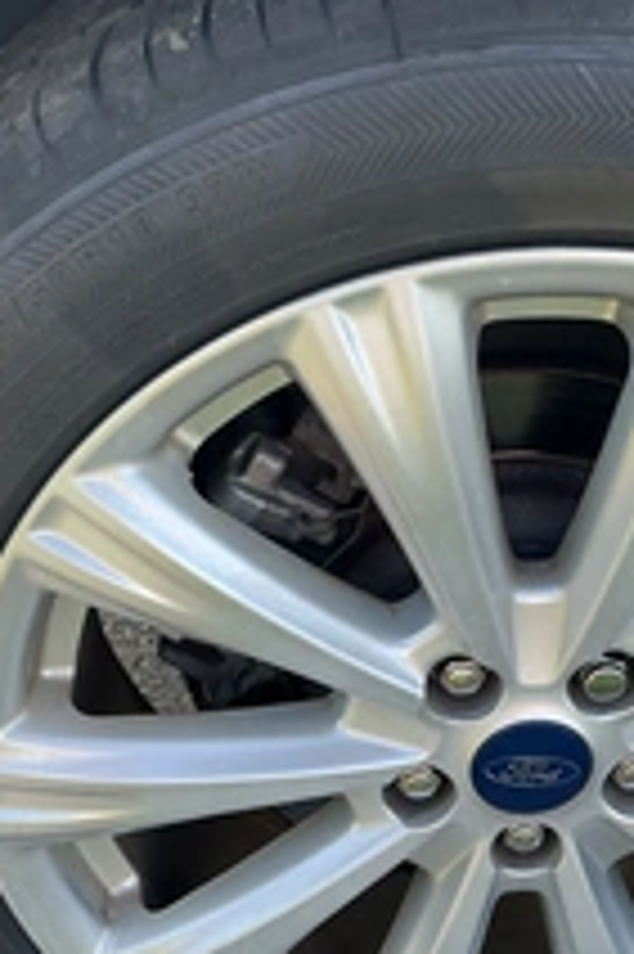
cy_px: 657
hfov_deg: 24.2
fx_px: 1455
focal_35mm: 55
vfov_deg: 35.8
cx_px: 513
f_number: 1.8
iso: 20
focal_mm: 3
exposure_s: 1/146
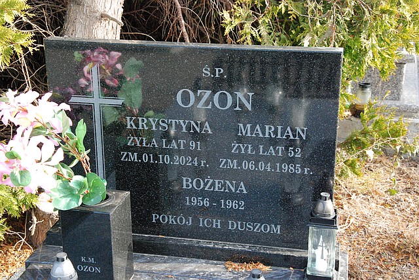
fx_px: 734
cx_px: 210
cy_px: 140
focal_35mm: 63
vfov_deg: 21.6
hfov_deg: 31.9
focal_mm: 42
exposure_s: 1/250
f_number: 8
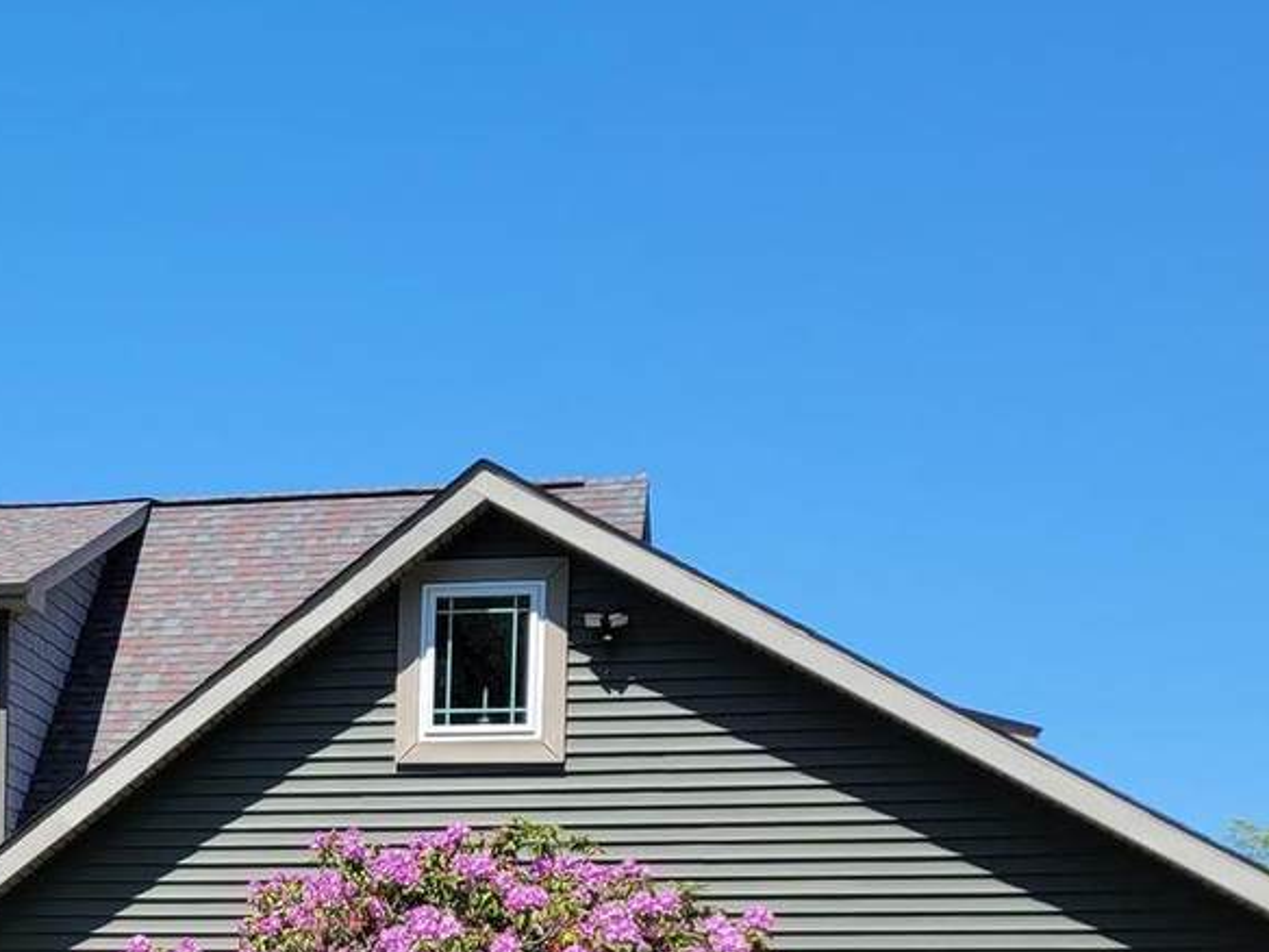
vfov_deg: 24.1
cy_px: 1022
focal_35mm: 57
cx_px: 2
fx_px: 2090
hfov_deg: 31.3
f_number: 1.8
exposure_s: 1/1994
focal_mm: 5.4
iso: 40
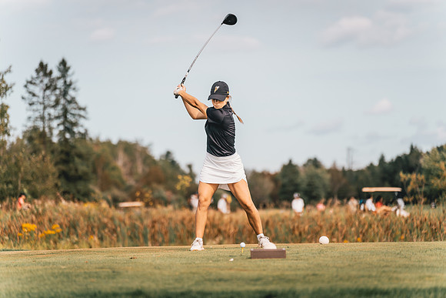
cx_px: 223
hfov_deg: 13.7
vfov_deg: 9.2
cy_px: 149
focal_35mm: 150
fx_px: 1859
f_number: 2.8
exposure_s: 1/1250
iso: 100
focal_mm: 150
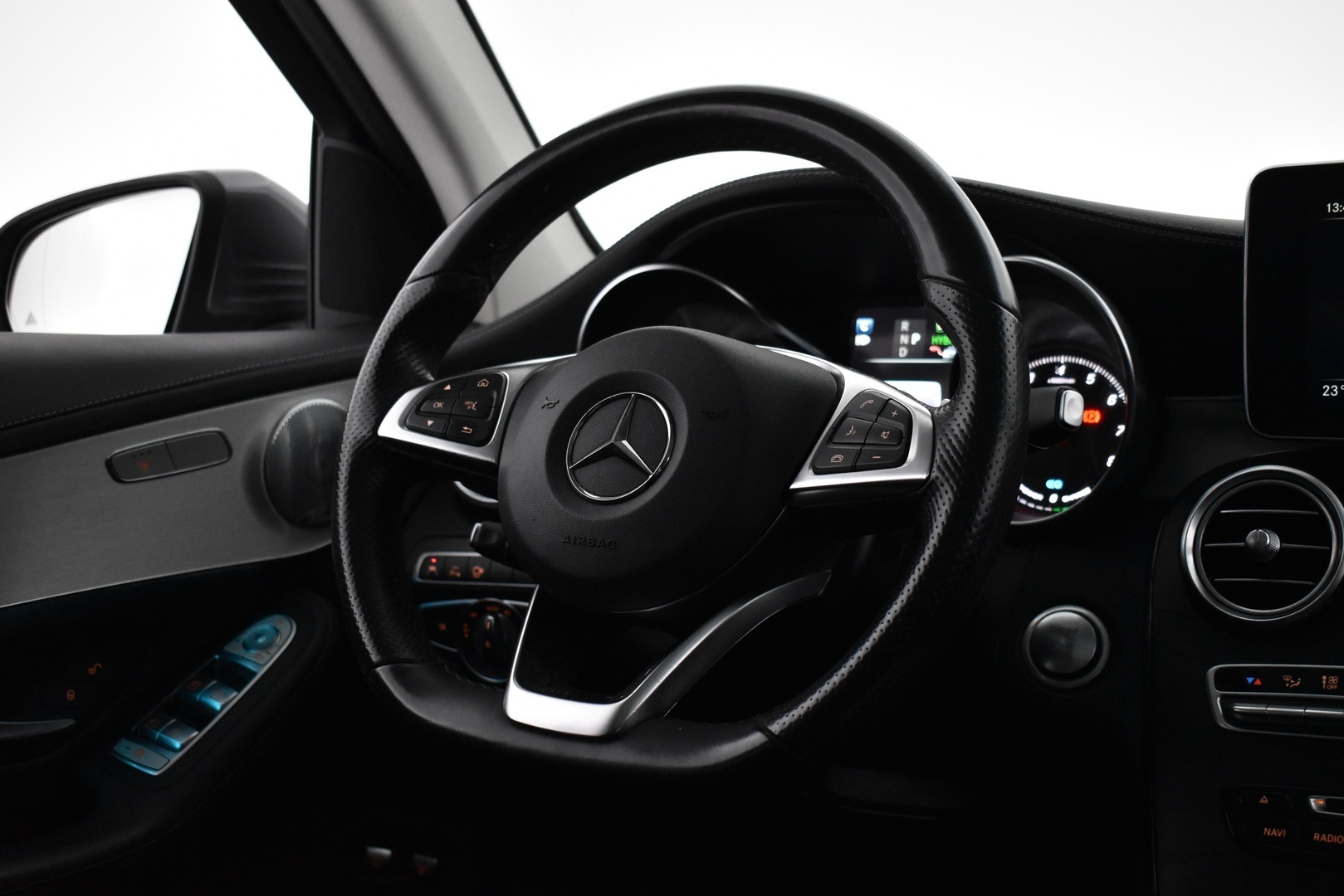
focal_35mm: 44
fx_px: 1624
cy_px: 448
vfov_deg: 30.9
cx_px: 672
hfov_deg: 45.0
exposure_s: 1/80
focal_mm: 29
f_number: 4.2
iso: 3200
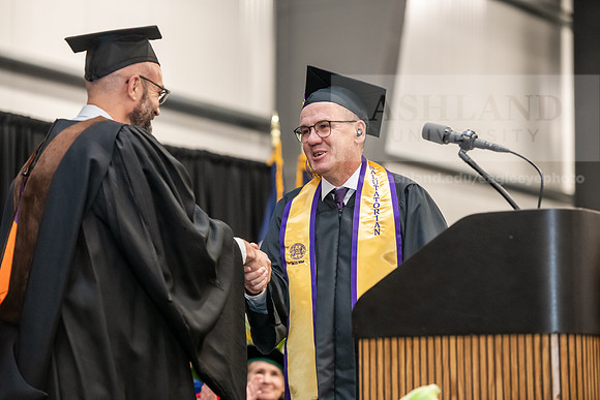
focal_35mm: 135
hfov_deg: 15.2
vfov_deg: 10.2
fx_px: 2250
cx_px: 300
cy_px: 200
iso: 3200
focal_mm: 135
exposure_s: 1/200
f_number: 3.5
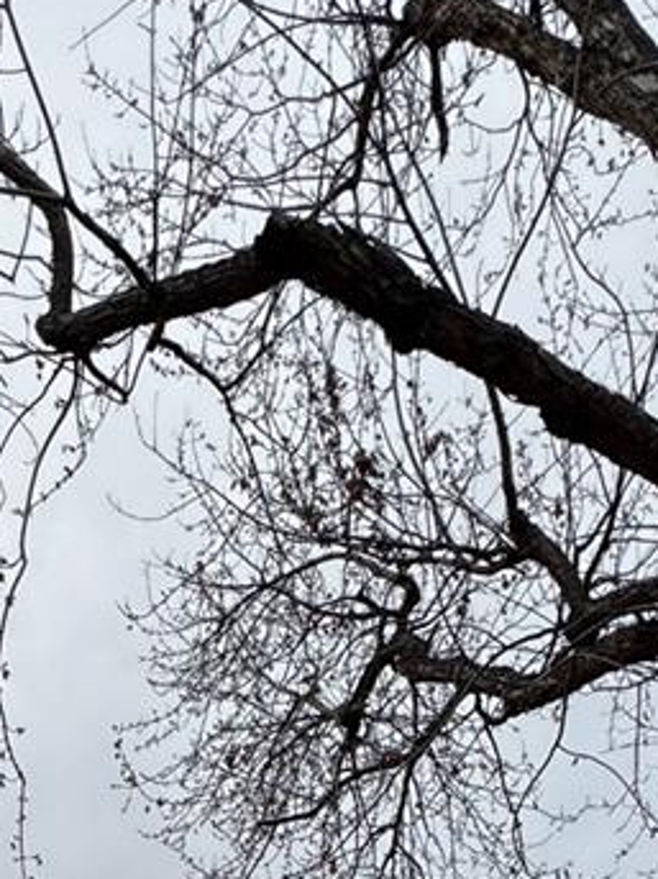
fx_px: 1243
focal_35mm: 49
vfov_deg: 27.2
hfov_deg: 29.1
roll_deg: +1.7
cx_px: 143
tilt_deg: +3.7
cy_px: 1317
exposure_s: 1/1126
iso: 50
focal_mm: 2.22
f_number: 2.2
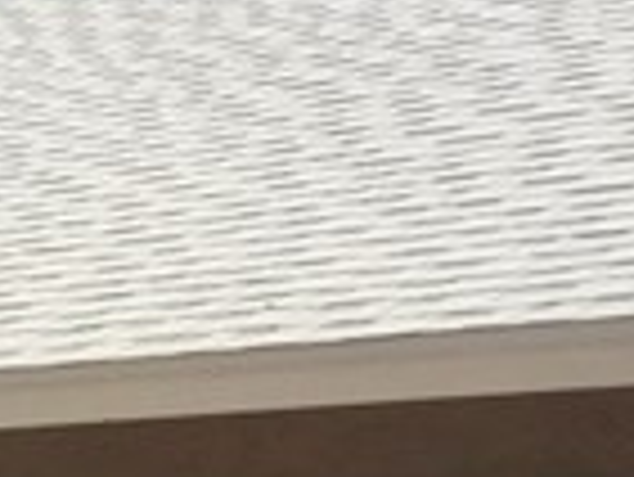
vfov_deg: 7.0
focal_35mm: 211
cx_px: -1120
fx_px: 3868
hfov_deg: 8.2
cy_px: 670
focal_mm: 4.15
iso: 32
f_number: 2.2
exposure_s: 1/1721
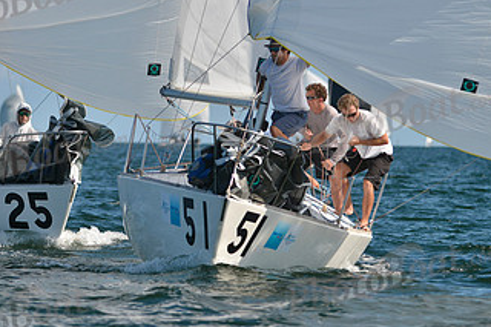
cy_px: 61
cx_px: 209
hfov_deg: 5.7
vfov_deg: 3.8
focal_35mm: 363
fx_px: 4948
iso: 200
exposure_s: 1/2500
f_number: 4
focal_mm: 200
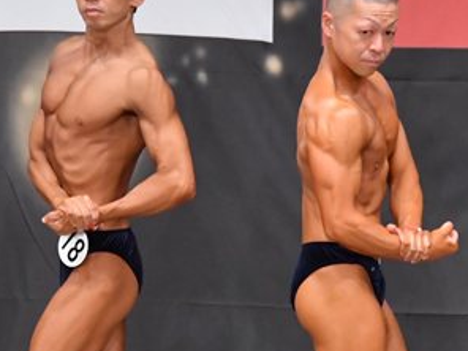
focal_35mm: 566
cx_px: 227
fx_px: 7652
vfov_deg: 2.6
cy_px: 277
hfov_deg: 3.5
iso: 6400
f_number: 5.6
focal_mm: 150
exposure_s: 1/400
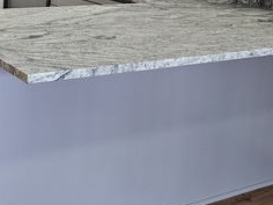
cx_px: 11
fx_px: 513
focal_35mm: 65
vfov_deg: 21.6
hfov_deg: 28.3
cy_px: -8
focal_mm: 6.3
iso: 200
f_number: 1.7
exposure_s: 1/120
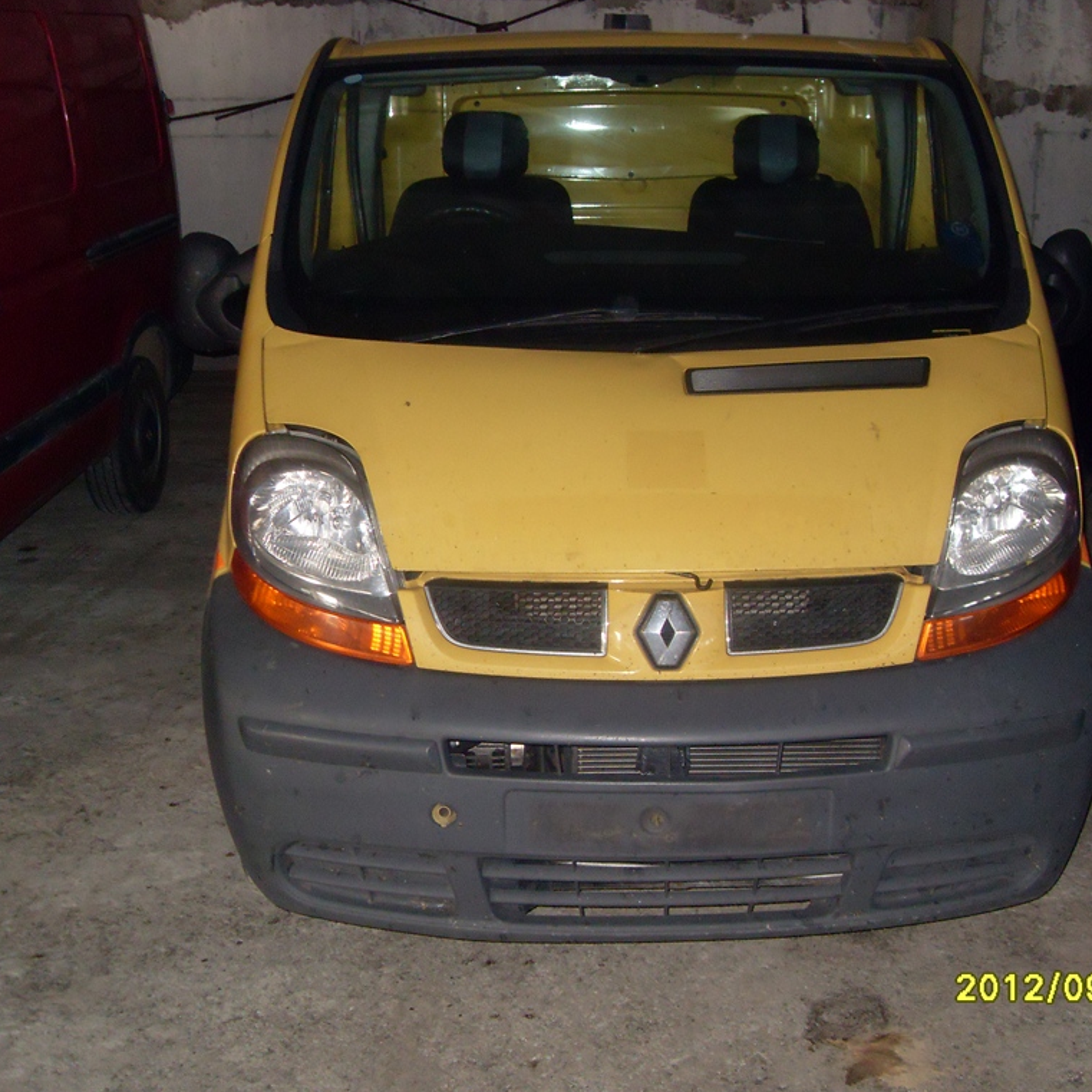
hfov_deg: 38.2
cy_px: 544
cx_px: 633
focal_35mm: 44
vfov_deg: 38.3
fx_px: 1570
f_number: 2.8
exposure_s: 1/45
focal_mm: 6.3
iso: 200
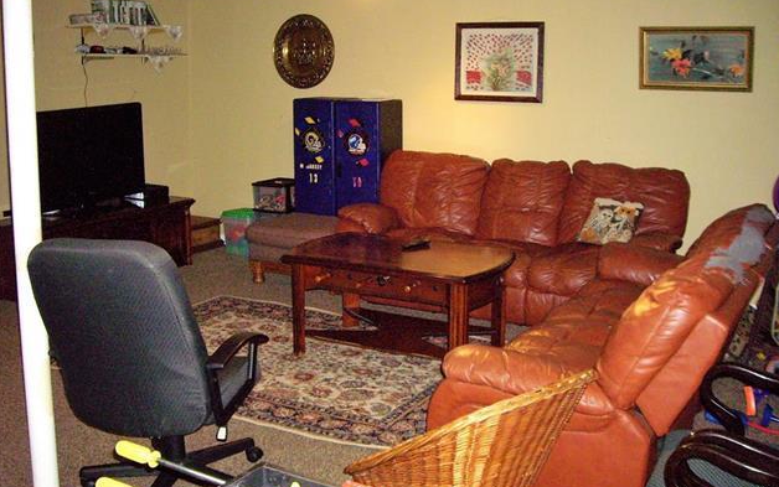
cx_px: 392
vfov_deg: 31.2
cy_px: 206
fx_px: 871
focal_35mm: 41
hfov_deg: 48.2
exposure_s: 1/40
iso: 400
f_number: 2.7
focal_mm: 6.2
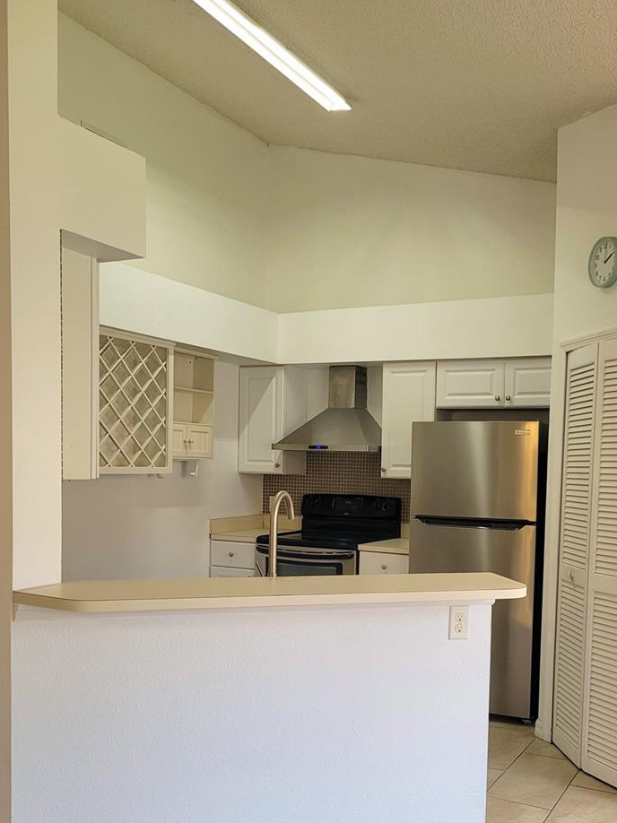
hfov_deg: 41.4
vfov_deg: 53.6
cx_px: 391
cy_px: 493
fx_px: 808
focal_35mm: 34
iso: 125
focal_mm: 5.4
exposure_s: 1/120
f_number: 1.8
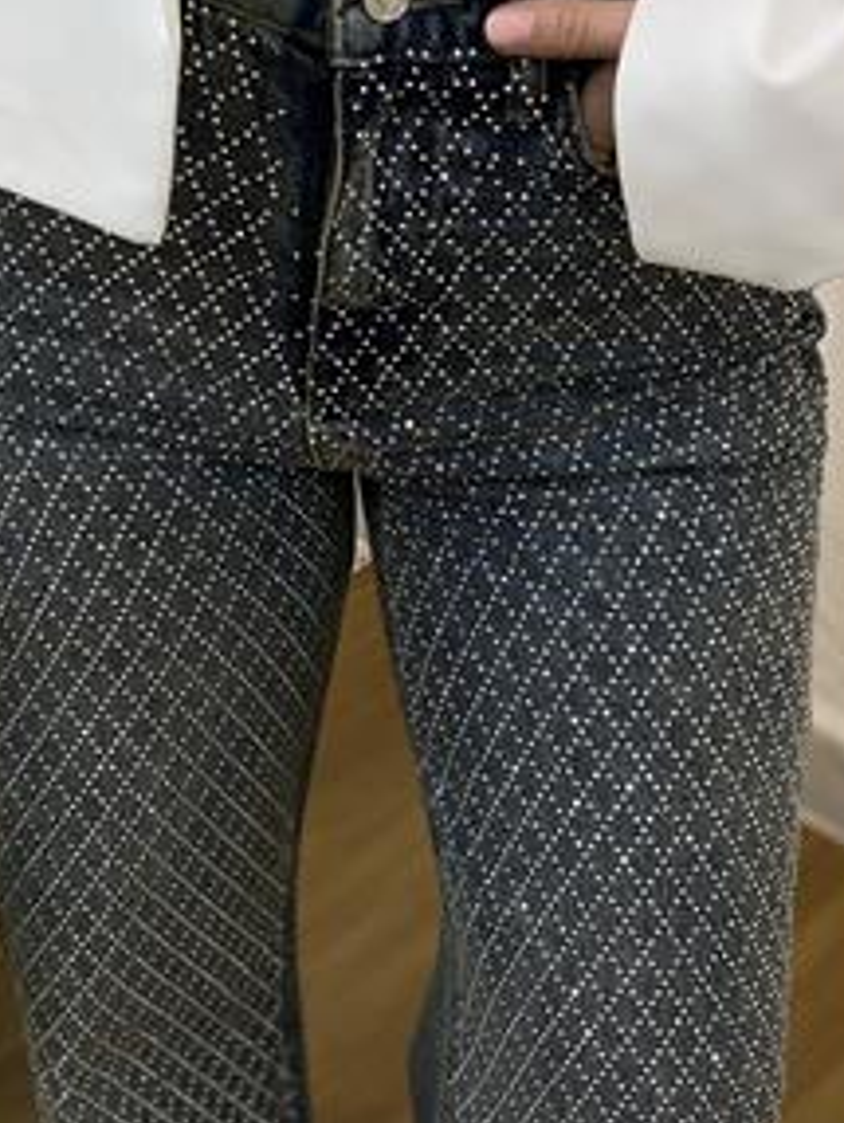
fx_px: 2435
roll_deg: -2.4
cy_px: 587
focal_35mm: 75
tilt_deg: -38.9
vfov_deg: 26.0
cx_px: 259
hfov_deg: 19.6
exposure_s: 1/100
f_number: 2
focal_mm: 6
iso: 80
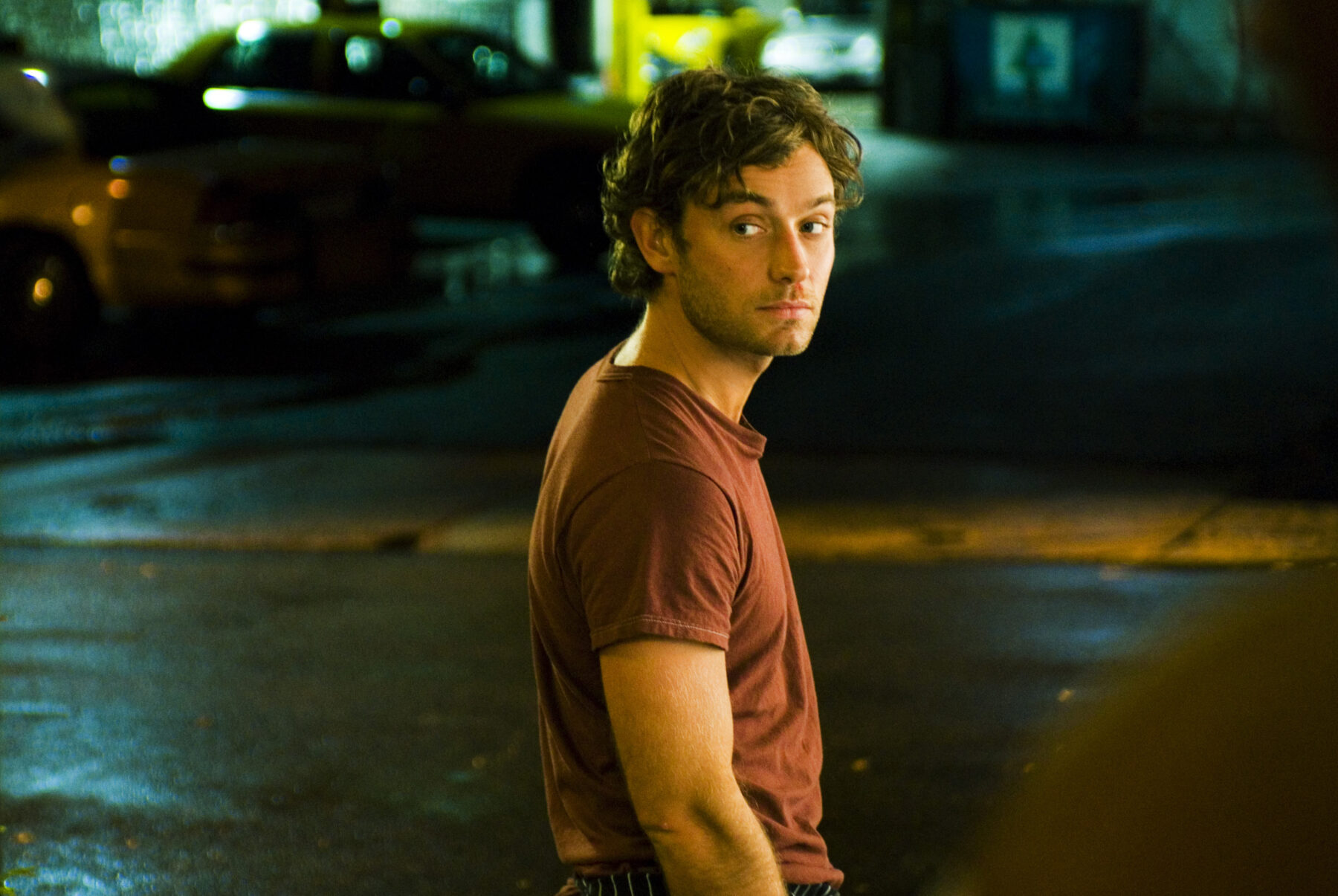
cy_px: 448
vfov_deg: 14.1
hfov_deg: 20.9
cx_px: 669
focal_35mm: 98
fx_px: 3628
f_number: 2.8
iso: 800
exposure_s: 1/20
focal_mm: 65
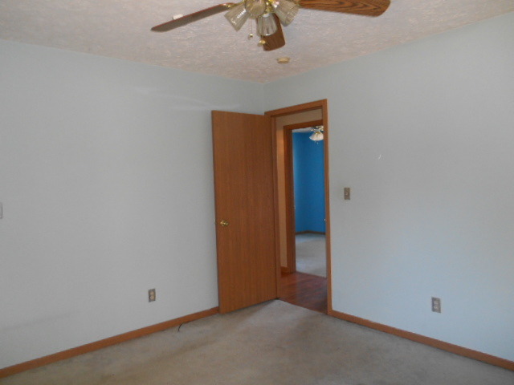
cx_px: 257
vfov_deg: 53.1
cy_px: 192
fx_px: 386
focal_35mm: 26
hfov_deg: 67.3
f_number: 3.4
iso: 250
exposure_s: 1/25
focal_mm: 4.7
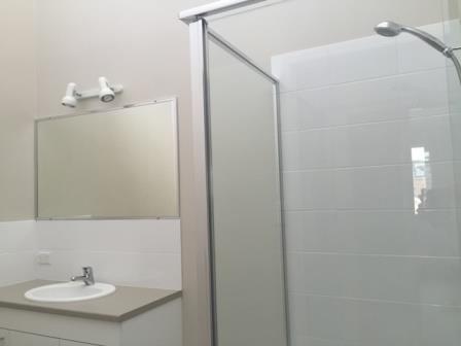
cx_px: 230
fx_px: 386
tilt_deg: +2.4
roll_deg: +0.4
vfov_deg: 48.2
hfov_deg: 61.7
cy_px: 173
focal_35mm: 29
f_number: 2.2
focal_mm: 4.15
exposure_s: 1/30
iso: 32
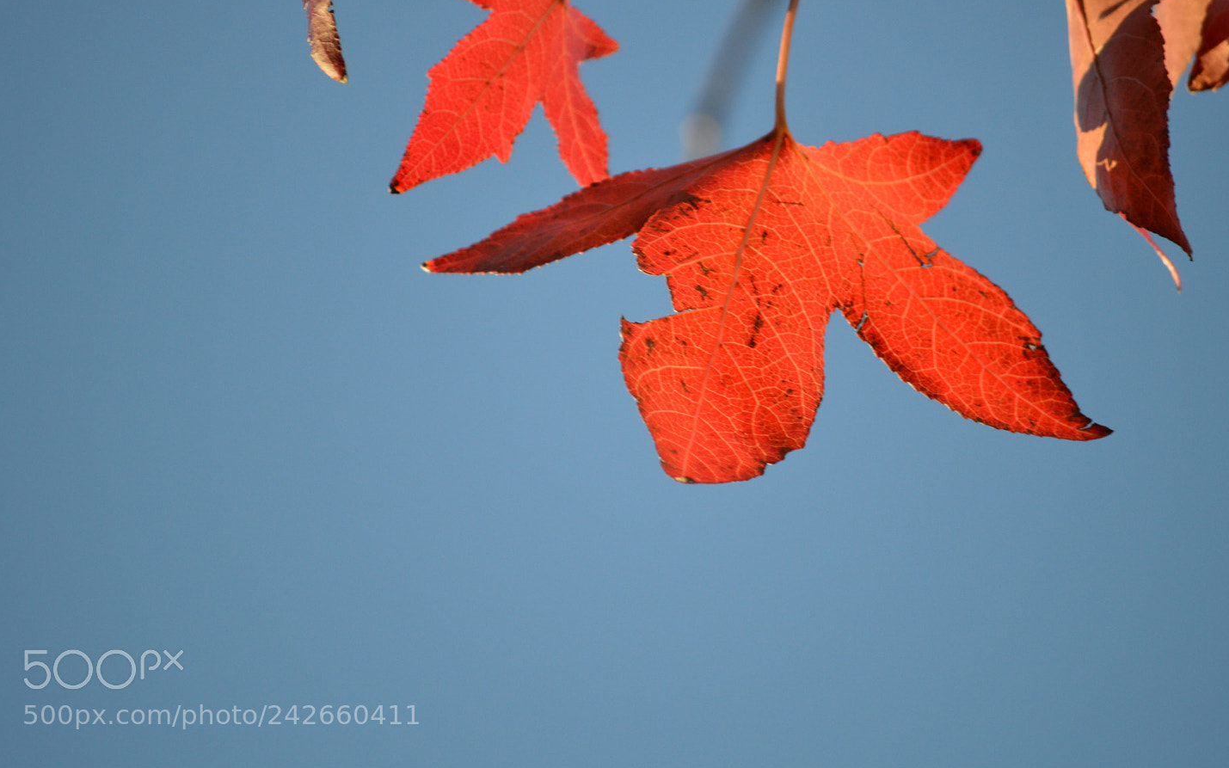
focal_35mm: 342
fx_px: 11455
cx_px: 658
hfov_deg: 6.1
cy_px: 325
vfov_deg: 3.8
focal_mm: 200
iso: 500
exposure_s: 1/500
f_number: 5.6
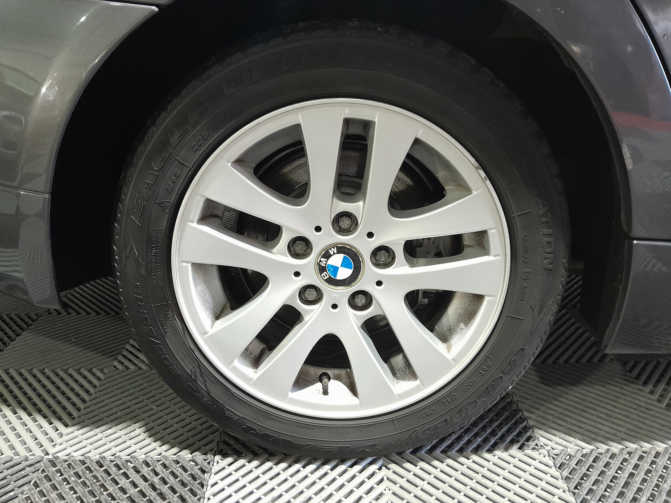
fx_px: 504
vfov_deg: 53.1
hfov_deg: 67.3
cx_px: 336
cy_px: 252
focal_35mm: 26
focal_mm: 3.98
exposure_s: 1/33
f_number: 1.8
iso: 500
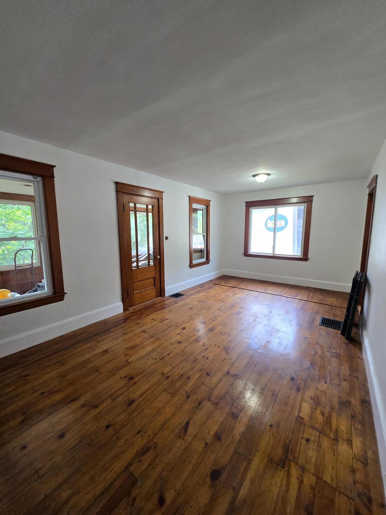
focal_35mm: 13
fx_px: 193
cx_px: 193
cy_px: 258
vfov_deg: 106.2
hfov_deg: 89.9
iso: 125
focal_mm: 1.7
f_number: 2.2
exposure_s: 1/60
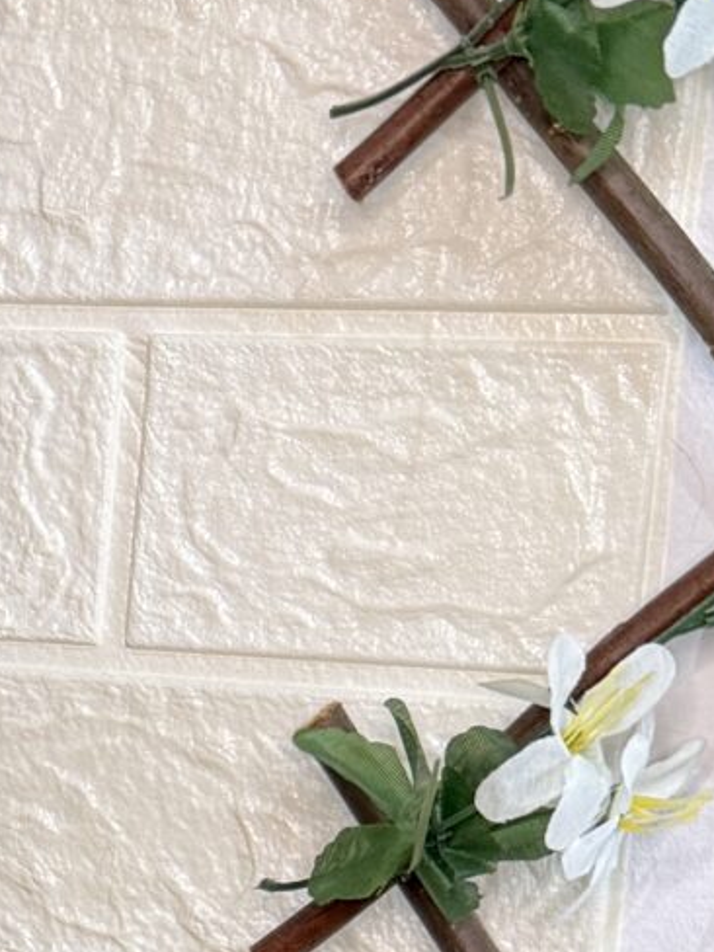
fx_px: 3465
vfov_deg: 14.9
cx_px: -763
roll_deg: -0.3
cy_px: 1282
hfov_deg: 10.7
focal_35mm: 126
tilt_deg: -16.5
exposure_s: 1/50
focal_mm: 6.76
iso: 125
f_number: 1.78
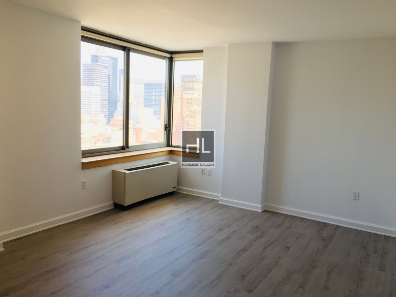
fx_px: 332
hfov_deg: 61.7
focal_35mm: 29
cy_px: 148
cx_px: 198
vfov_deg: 48.2
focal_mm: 4.15
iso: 40
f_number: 2.2
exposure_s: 1/120
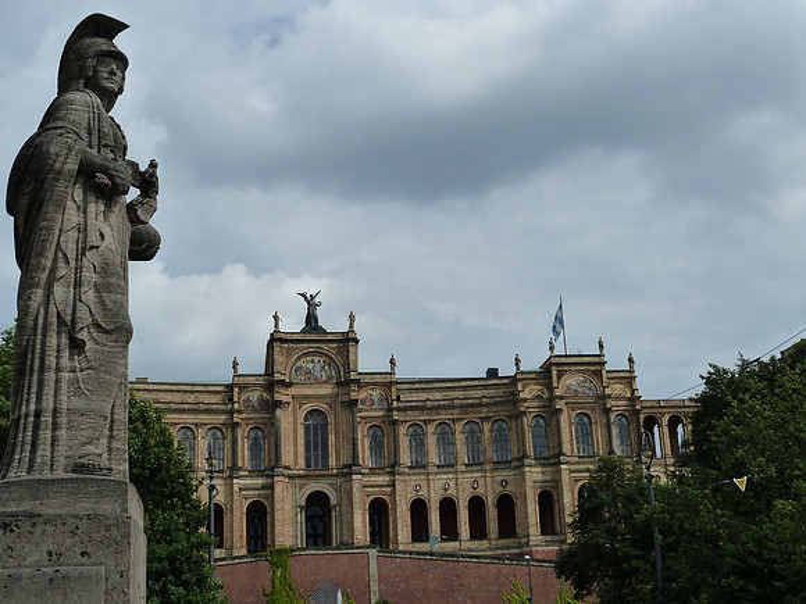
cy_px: 302
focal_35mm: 52
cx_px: 403
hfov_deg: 36.8
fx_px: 1211
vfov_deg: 28.0
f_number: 5.6
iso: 125
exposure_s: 1/800
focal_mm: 8.5
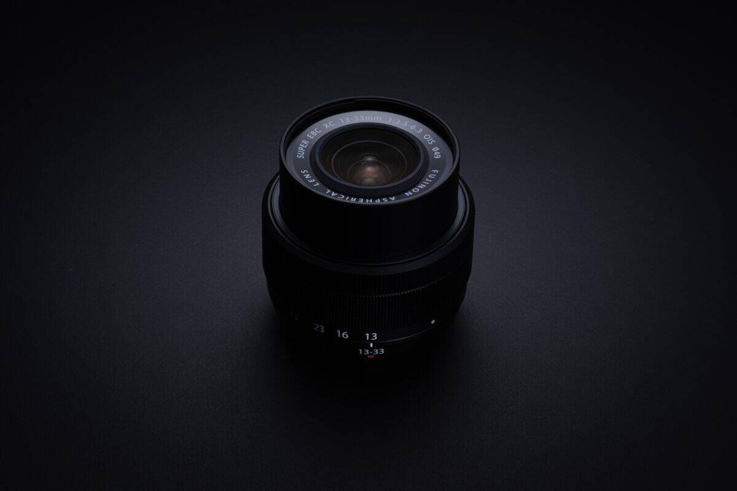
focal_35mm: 90
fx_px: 1842
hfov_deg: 22.6
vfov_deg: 15.2
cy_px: 246
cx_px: 368
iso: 125
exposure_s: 1/180
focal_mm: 60
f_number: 22
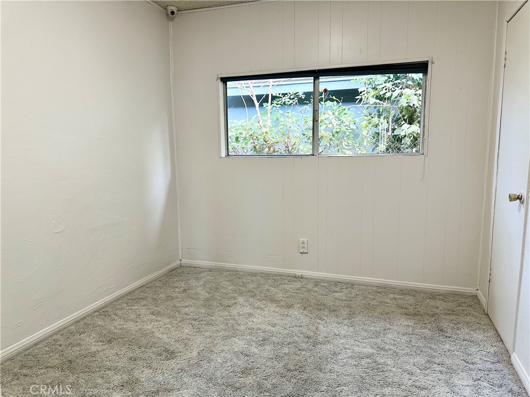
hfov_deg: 71.6
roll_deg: +0.1
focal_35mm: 24
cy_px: 198
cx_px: 265
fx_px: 367
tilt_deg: -7.8
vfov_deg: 56.8
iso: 160
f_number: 1.78
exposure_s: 1/60
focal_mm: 6.86
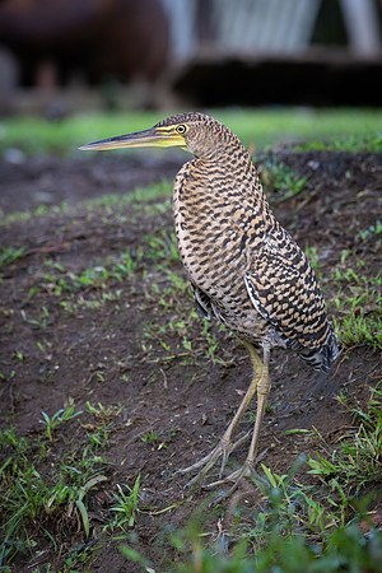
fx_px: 4934
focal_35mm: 310
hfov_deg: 4.4
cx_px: 191
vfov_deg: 6.6
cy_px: 286
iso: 2000
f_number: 7.1
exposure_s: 1/400
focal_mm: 310
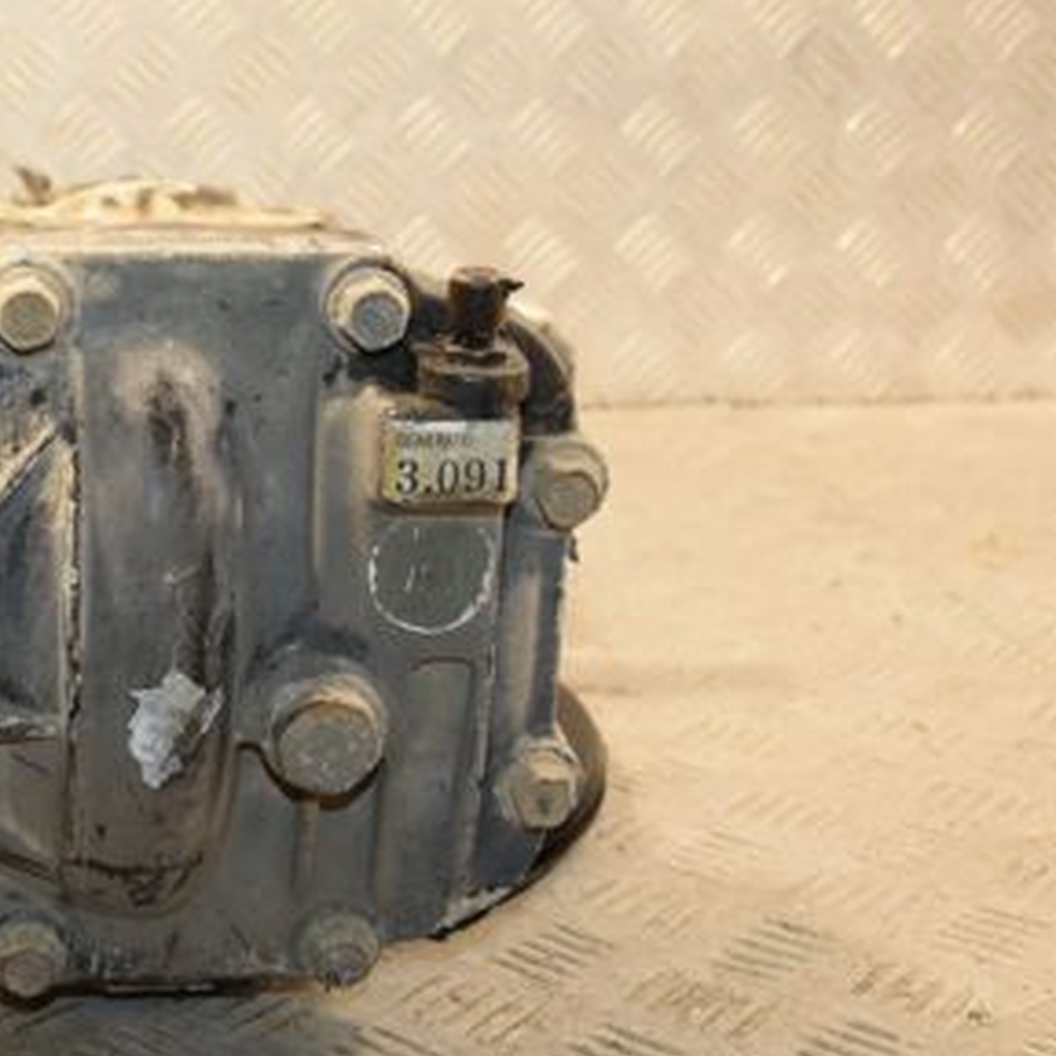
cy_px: 458
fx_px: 2347
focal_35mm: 68
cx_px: 143
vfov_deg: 25.3
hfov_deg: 24.7
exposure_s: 1/200
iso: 800
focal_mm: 24
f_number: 5
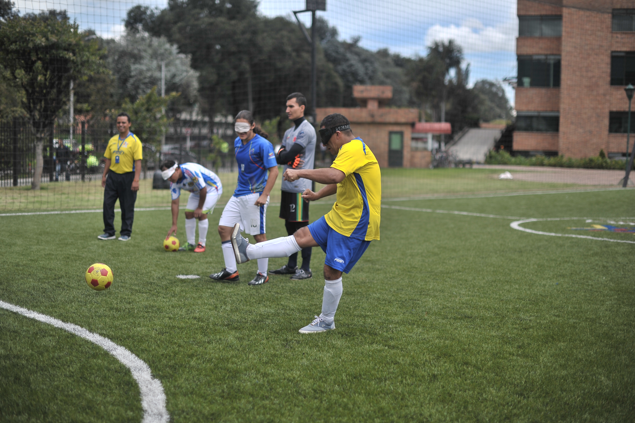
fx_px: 900
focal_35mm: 51
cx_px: 316
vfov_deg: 26.5
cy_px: 214
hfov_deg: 38.9
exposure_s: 1/8000
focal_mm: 50
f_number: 1.8
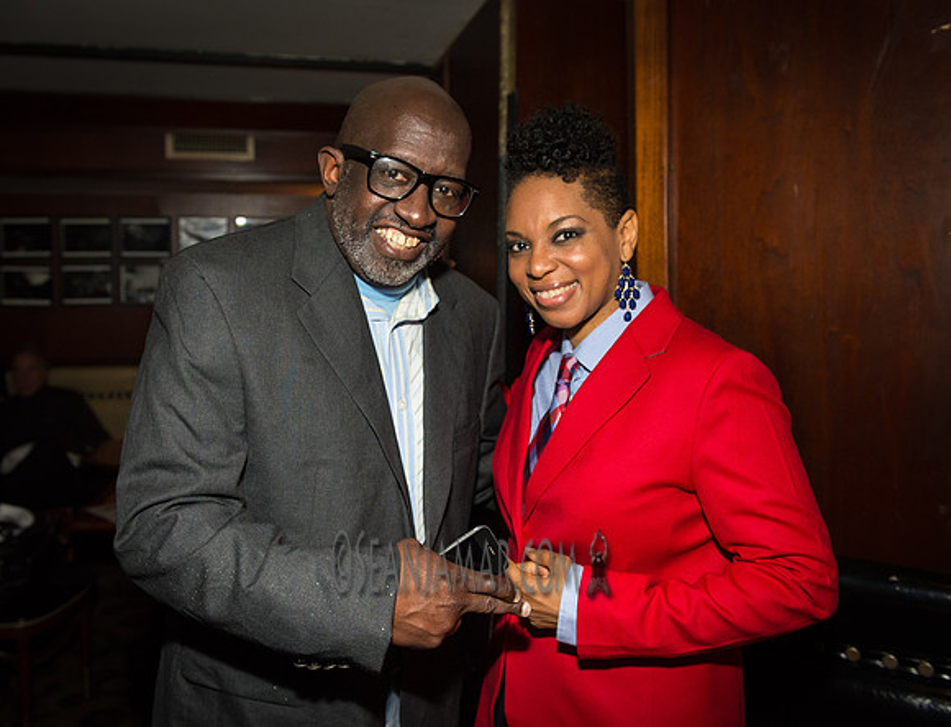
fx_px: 882
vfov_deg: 44.7
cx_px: 437
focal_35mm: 32
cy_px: 335
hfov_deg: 56.6
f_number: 4
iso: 2500
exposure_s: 1/200
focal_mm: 27
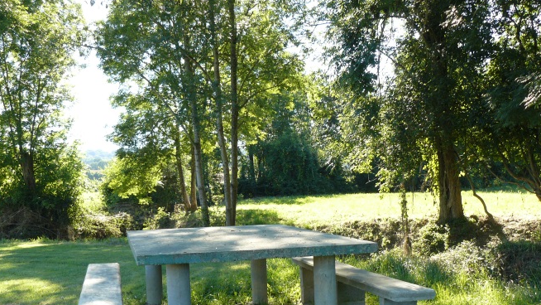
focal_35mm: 48
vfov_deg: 24.7
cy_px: 228
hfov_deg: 42.9
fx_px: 689
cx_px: 294
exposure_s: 1/100
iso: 100
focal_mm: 6
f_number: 4
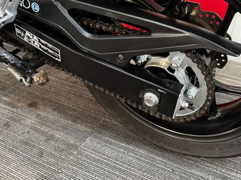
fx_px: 244
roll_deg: -2.7
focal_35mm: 35
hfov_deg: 52.1
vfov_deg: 40.0
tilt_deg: -32.1
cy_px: 54
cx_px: 152
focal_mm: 6.76
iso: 1000
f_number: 1.78
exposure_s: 1/33
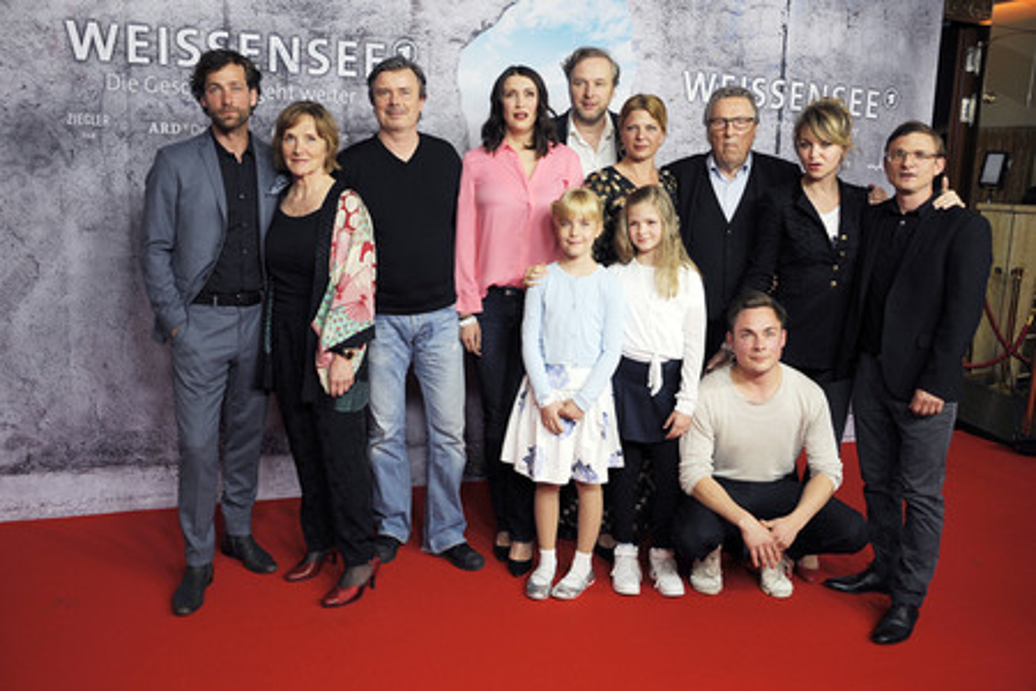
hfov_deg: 58.7
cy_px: 346
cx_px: 518
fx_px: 921
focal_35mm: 32
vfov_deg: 41.1
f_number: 5.6
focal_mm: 32
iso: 640
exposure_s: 1/160
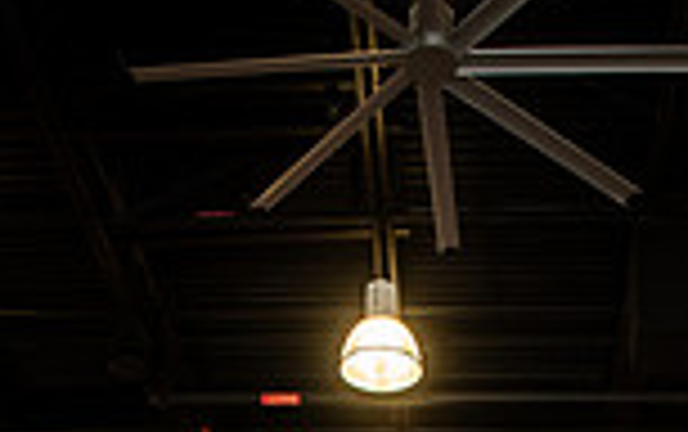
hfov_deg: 28.4
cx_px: 459
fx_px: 1352
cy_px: 990
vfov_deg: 13.8
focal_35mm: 72
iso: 800
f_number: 7.1
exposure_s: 1/250
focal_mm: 24
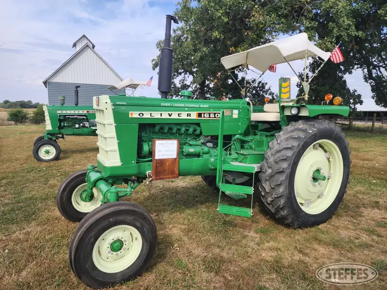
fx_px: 257
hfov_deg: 73.9
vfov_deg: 58.9
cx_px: 194
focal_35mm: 23
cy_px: 145
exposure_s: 1/661
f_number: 1.8
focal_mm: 6.4
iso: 12
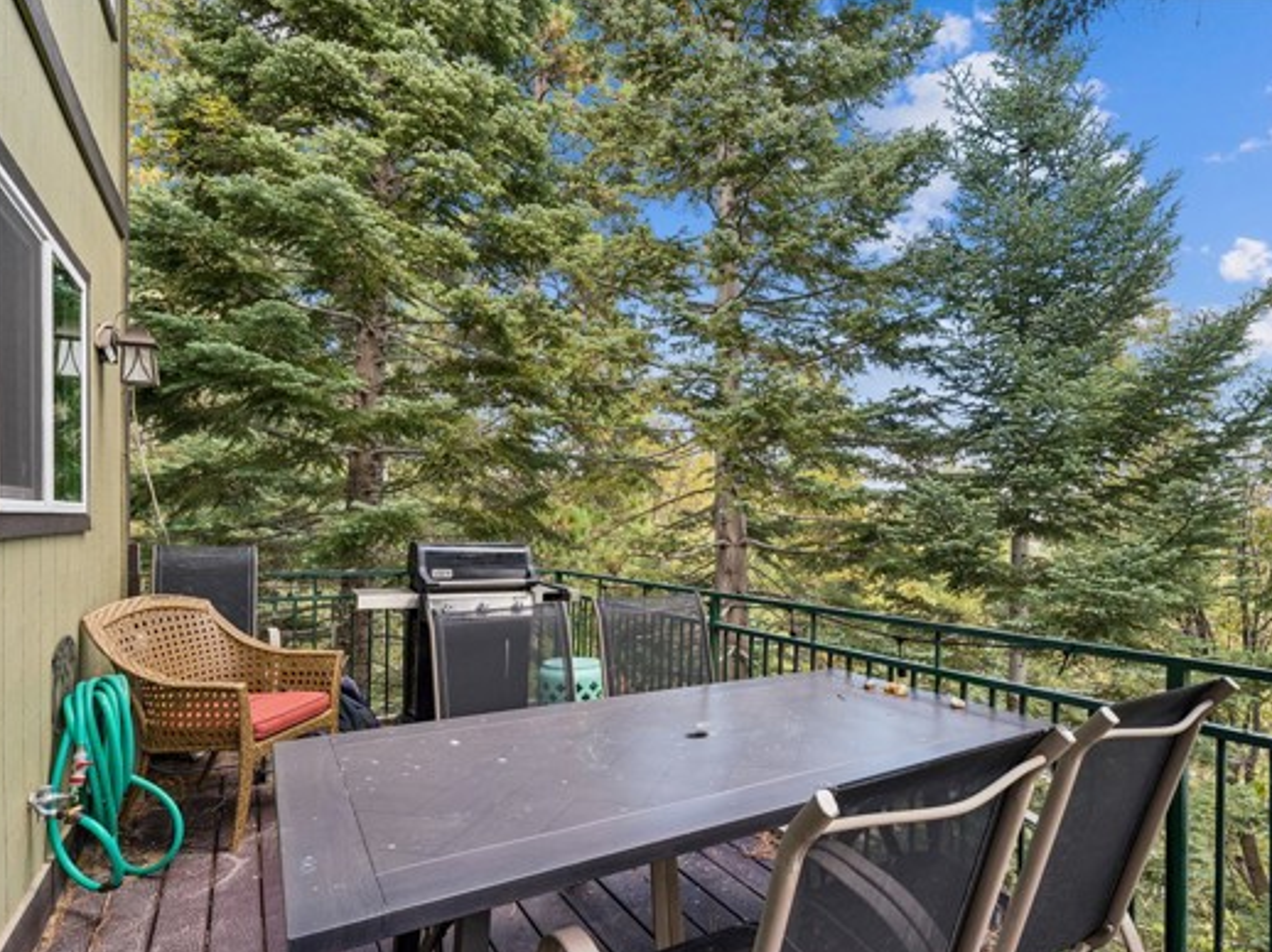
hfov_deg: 82.9
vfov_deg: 67.2
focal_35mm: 19
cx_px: 710
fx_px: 715
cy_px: 518
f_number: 13
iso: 100
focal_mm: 16.4
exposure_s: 1/6
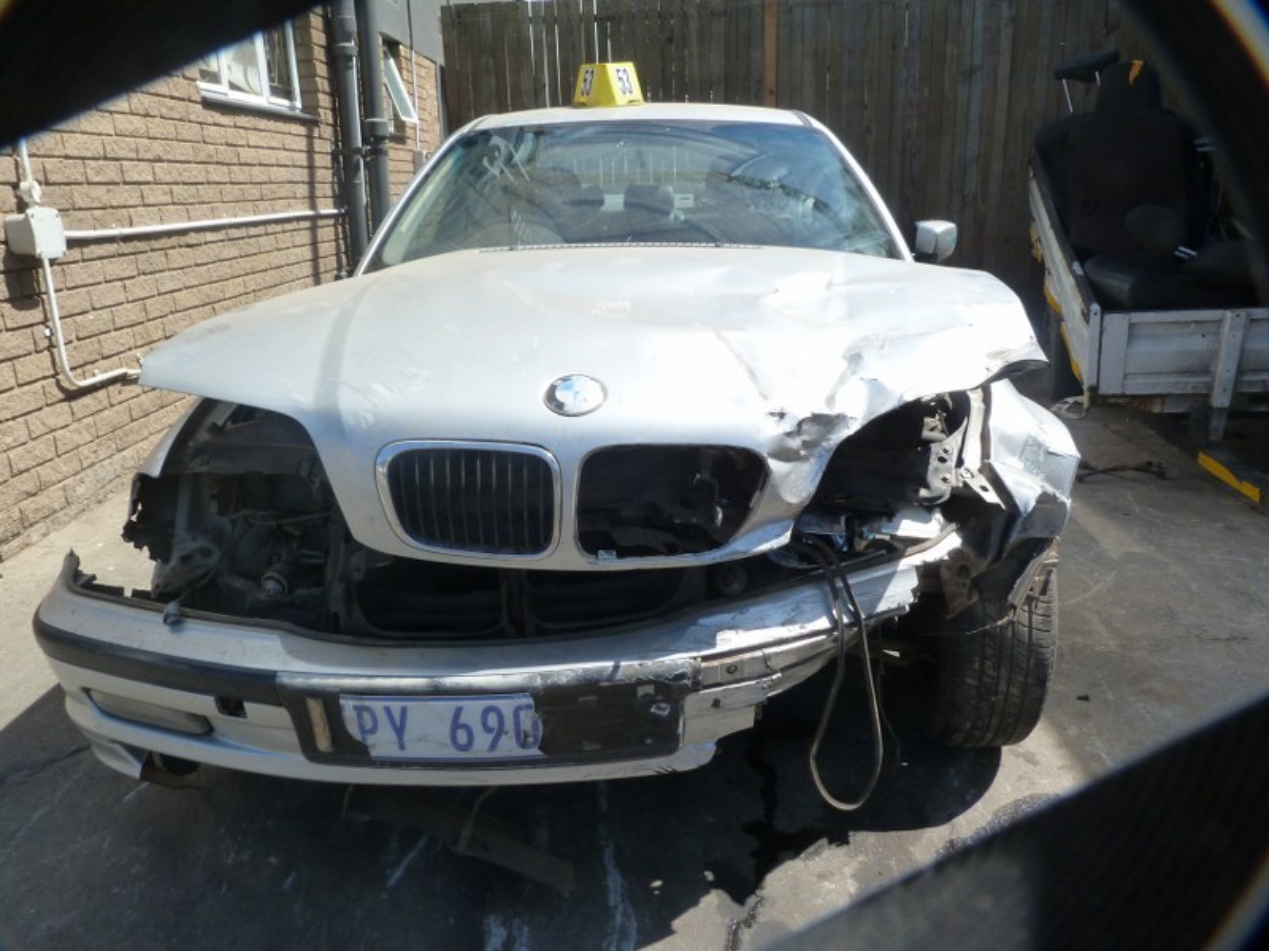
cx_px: 634
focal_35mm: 25
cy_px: 476
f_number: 5.6
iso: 125
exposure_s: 1/200
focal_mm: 4.5
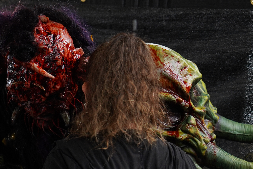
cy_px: 80
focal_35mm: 229
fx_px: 1609
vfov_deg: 6.0
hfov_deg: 9.0
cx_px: 48
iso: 800
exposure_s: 1/125
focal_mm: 105
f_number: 4
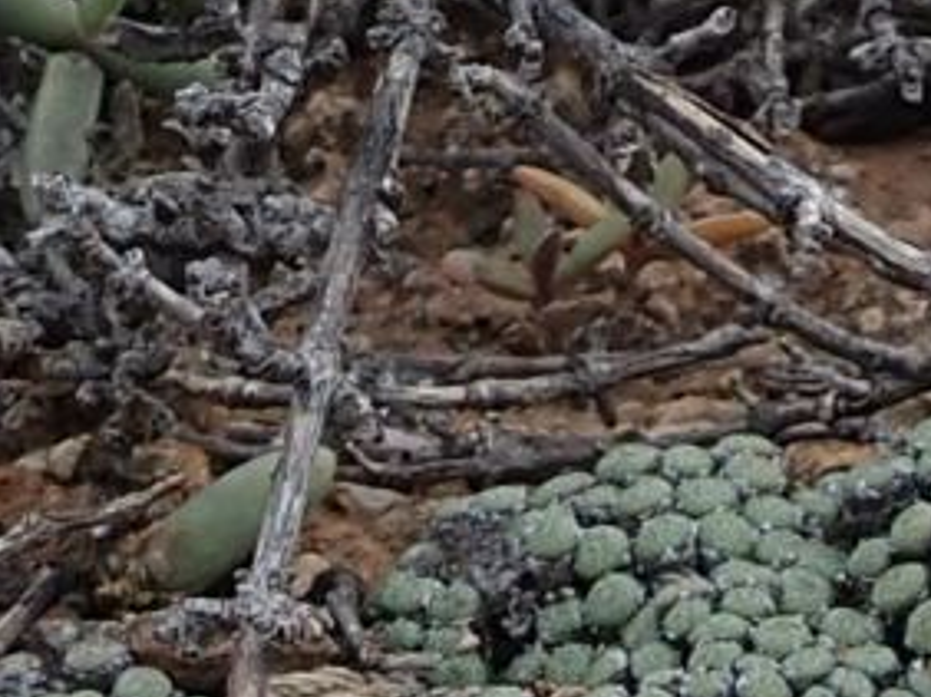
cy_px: 1589
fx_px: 5724
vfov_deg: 6.7
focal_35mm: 213
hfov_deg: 9.2
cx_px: 20
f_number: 3.2
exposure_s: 1/400
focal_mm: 5.5
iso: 100
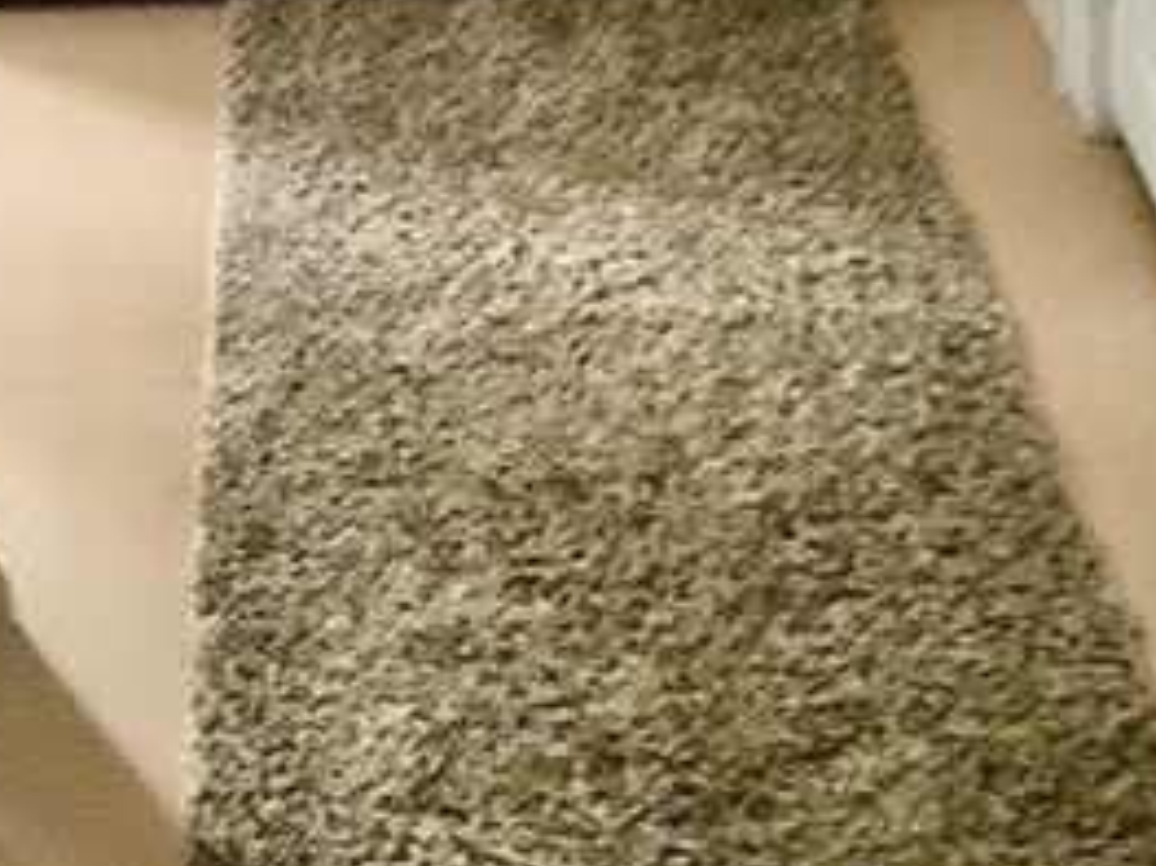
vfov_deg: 12.1
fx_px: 3772
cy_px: -686
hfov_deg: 17.3
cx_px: 215
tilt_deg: -11.9
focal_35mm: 113
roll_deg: +2.7
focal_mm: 3
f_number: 1.8
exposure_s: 1/54
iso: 320
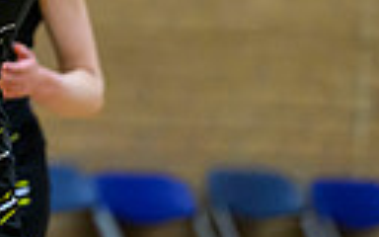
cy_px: -142
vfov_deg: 1.2
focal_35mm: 1093
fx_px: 11290
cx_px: -238
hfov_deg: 1.9
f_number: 2.8
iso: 5000
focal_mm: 200
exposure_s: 1/1000
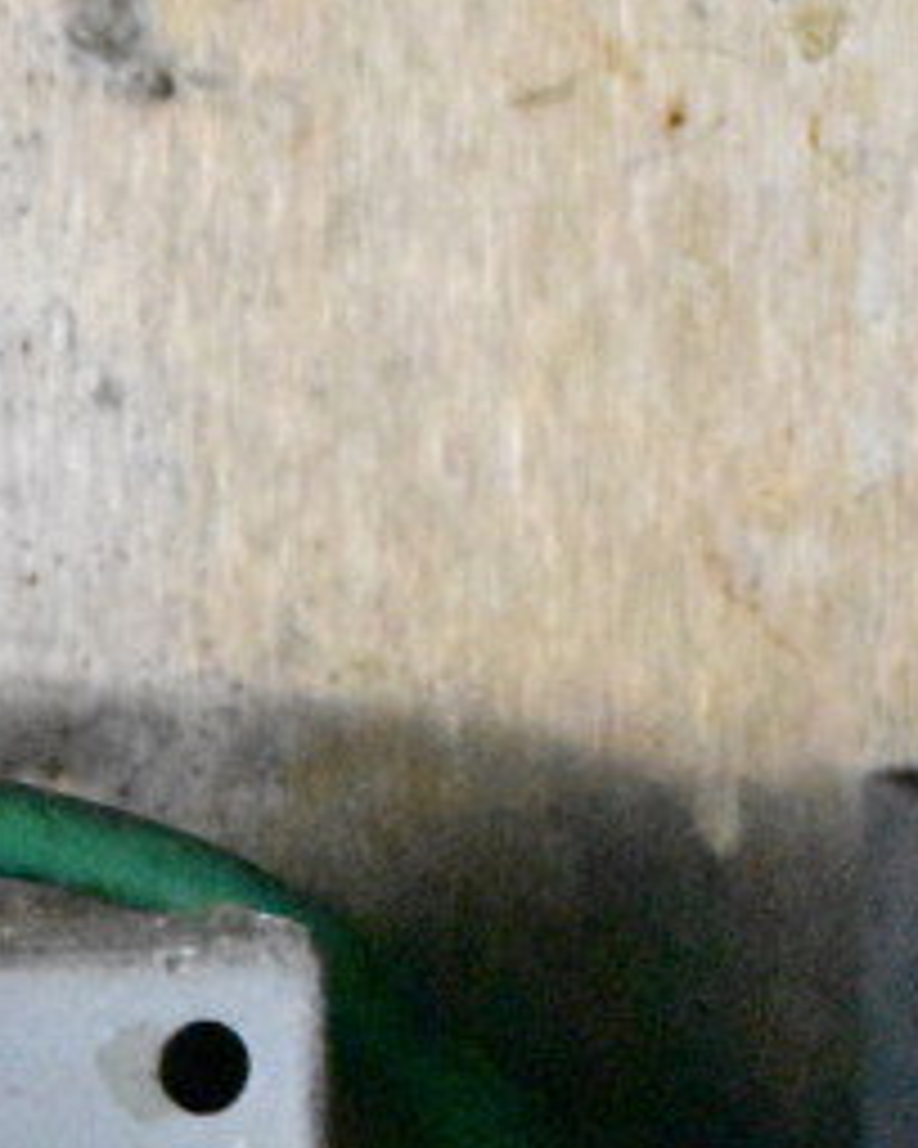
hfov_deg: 5.5
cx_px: -328
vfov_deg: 6.8
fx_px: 9431
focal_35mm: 278
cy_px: 1911
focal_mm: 55
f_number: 5.6
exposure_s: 1/15
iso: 25600
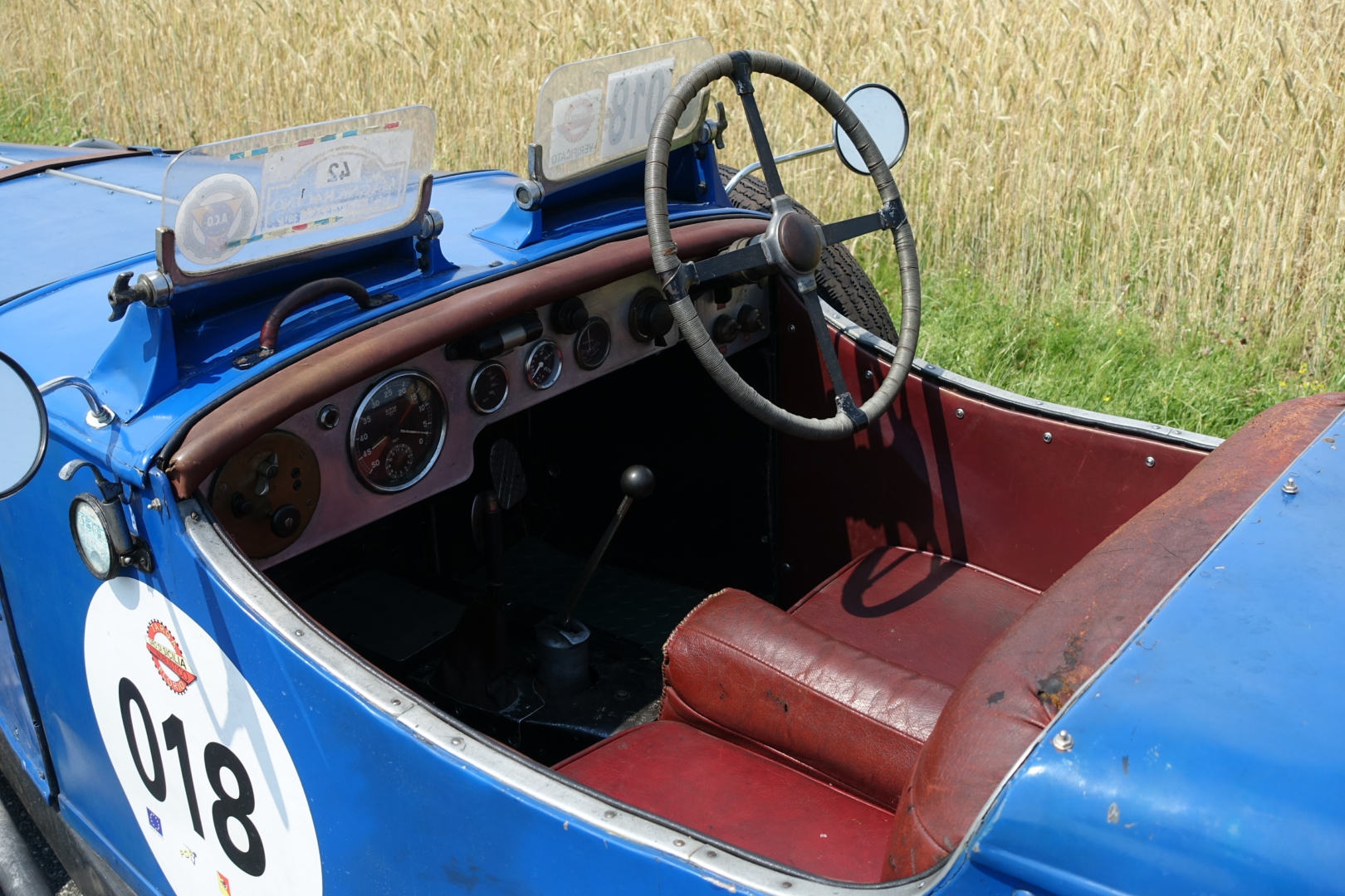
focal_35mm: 43
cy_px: 448
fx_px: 1606
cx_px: 672
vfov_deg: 31.2
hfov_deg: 45.4
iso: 125
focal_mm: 15.74
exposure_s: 1/100
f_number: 4
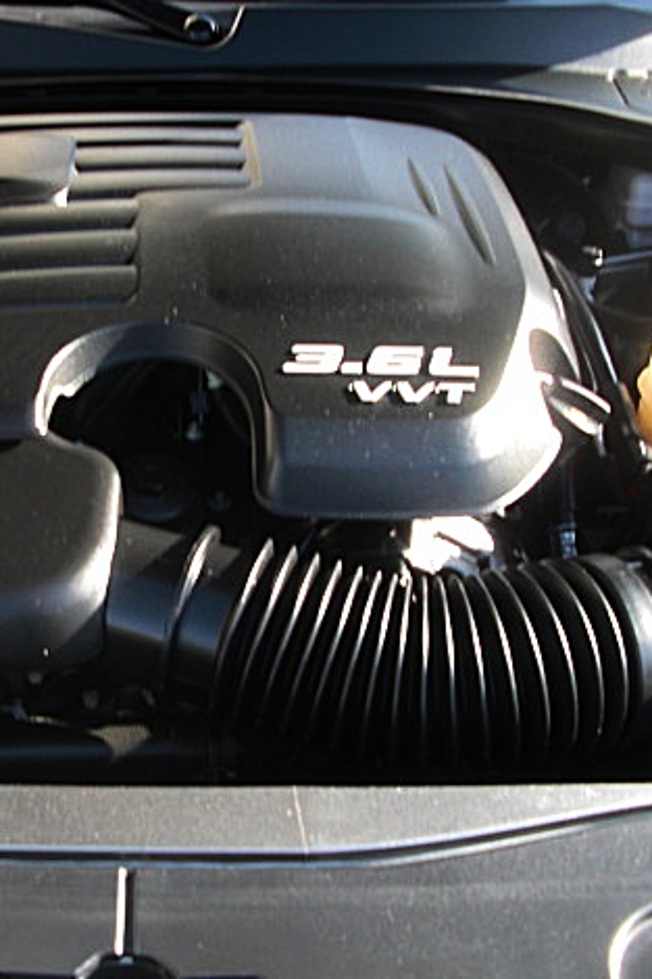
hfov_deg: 25.9
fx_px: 1386
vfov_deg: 38.9
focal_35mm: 51
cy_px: 496
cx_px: 112
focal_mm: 6.3
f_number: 2.8
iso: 50
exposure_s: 1/100
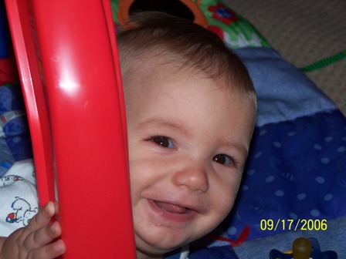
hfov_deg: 16.8
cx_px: 173
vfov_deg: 12.7
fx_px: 1169
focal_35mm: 117
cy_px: 130
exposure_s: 1/90
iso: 80
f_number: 3.2
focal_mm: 19.4
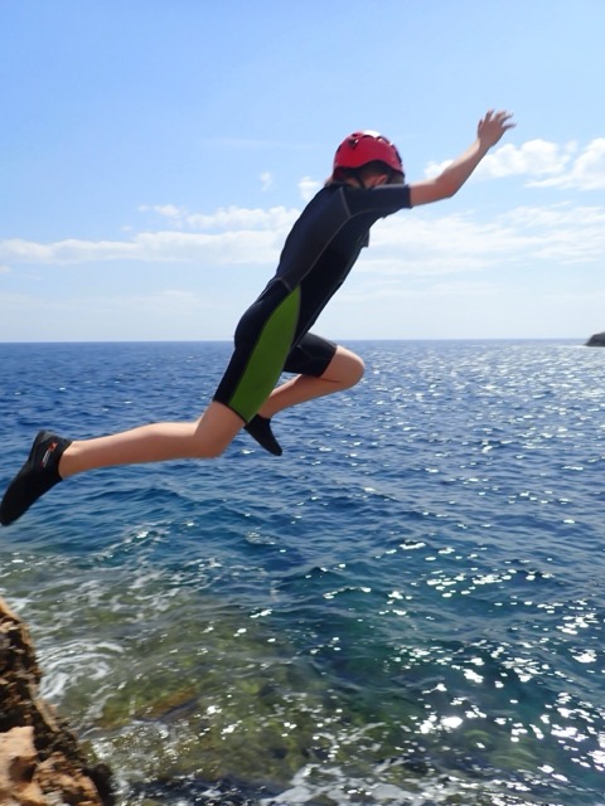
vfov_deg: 69.4
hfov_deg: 54.9
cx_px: 302
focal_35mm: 25
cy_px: 403
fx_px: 583
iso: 100
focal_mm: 4.5
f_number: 8
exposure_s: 1/250
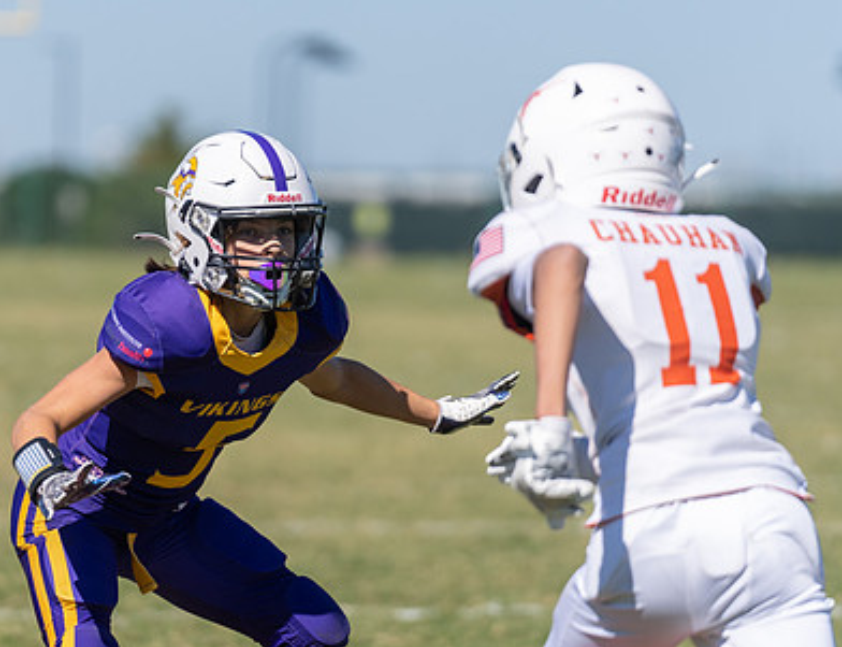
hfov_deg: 5.5
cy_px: 390
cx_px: 309
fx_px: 8734
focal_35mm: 356
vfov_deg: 4.2
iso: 100
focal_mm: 195
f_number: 2.8
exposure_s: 1/2500
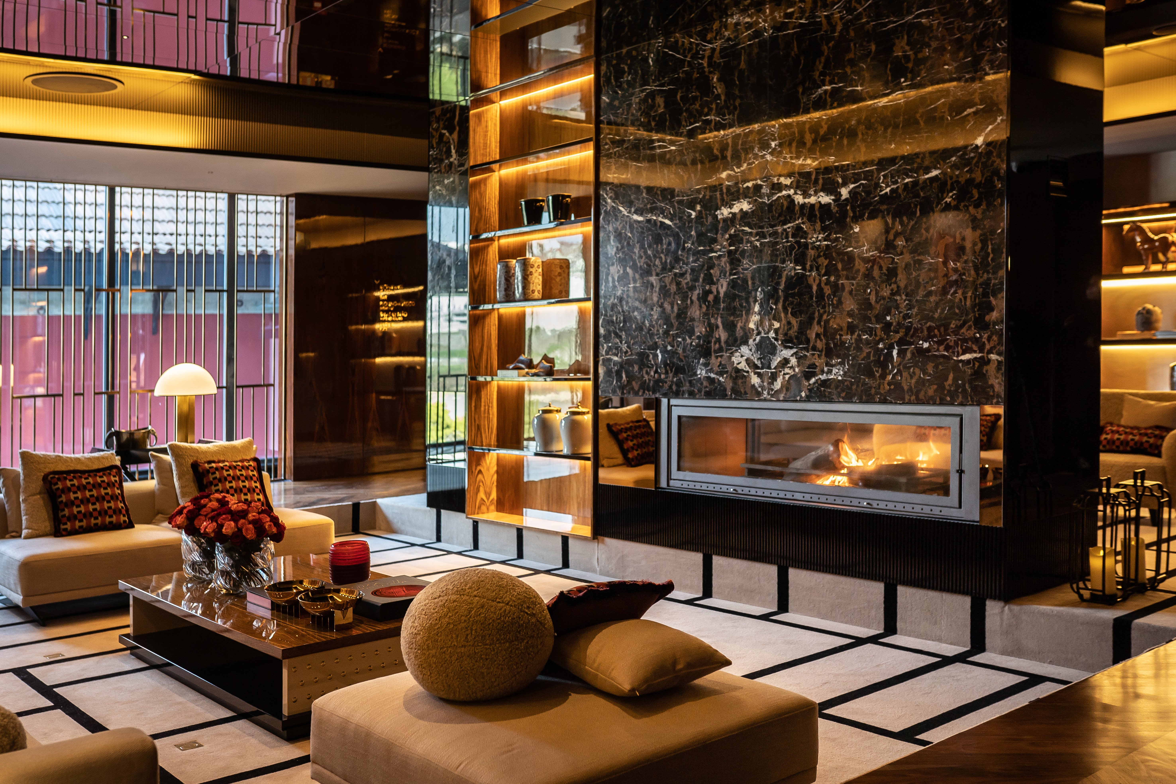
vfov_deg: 37.8
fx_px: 1143
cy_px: 392
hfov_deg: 54.4
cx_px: 588
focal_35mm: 35
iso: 320
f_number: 2.8
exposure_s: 1/60
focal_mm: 35
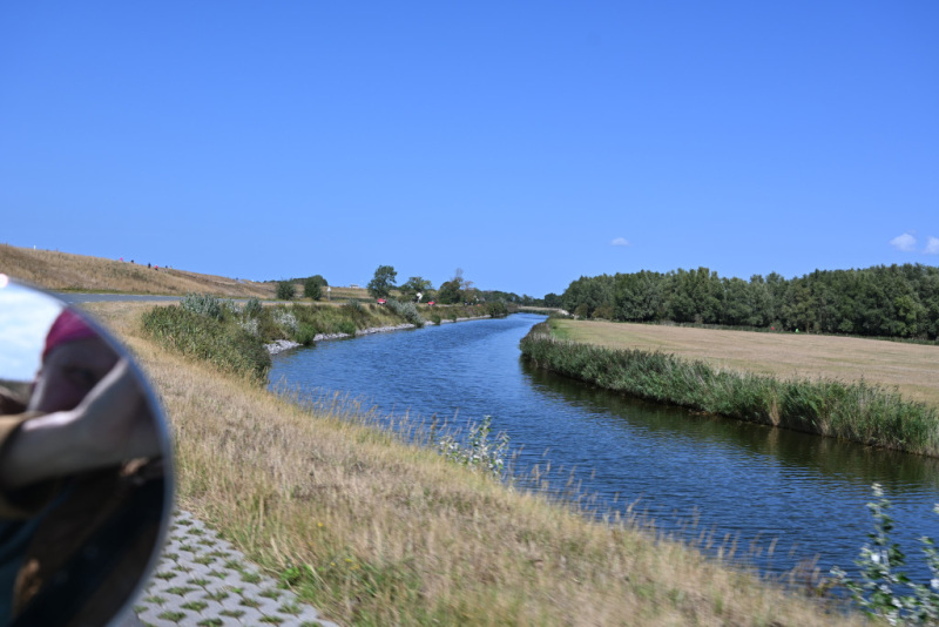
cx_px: 470
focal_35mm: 38
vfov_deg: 34.9
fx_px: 998
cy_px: 314
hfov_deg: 50.4
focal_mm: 25.5
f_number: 8
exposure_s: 1/500
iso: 100
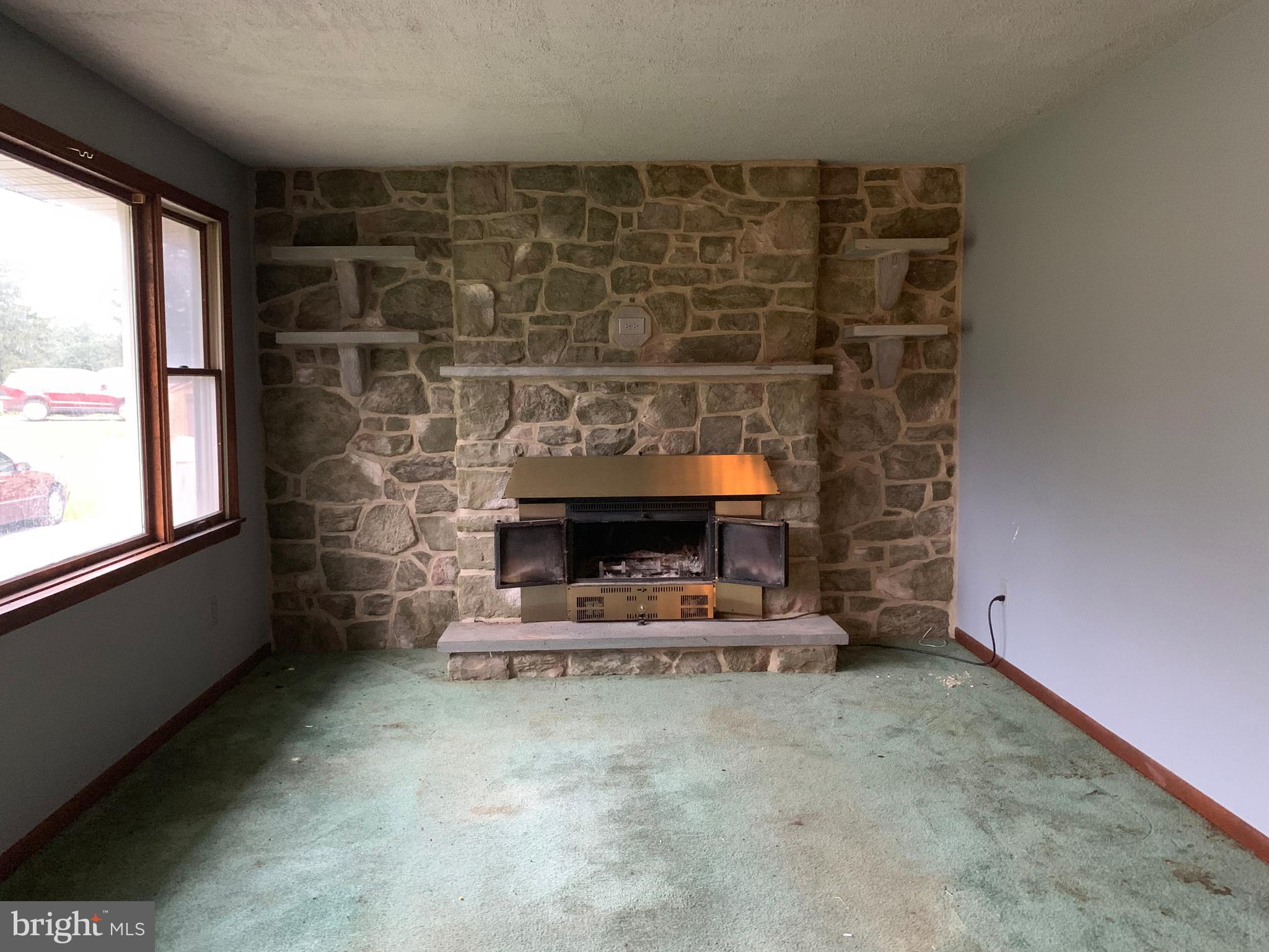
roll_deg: +1.0
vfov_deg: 53.1
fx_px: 953
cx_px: 634
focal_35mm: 26
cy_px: 476
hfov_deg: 67.3
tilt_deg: -4.3
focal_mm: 4.25
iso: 640
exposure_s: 1/30
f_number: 1.8
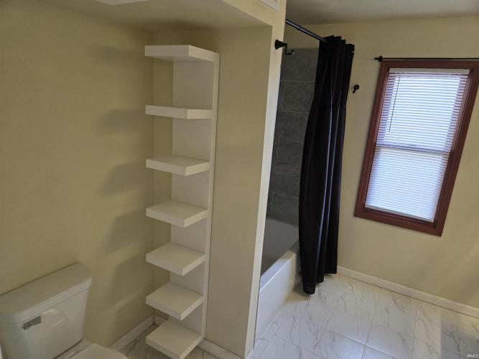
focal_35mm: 23
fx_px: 318
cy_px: 180
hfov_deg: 73.9
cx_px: 240
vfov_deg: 58.9
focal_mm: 5.4
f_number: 1.8
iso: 80
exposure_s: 1/120
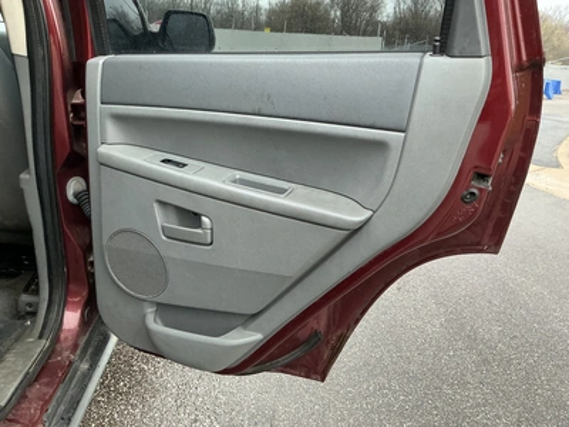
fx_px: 460
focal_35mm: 28
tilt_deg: -17.4
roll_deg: -4.7
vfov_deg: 49.7
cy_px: 214
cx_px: 284
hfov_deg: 63.4
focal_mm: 3
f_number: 1.8
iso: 125
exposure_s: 1/60
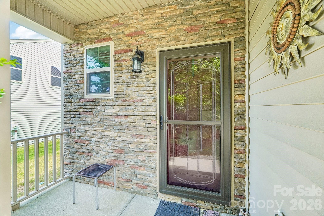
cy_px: 108
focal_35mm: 15
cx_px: 162
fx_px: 135
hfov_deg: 100.4
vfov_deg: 77.3
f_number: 8
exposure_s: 1/10
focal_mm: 10
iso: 400
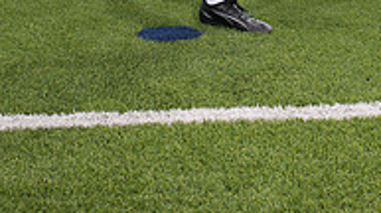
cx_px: 207
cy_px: -229
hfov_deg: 24.2
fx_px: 888
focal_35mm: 88
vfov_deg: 12.0
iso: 125
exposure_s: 1/400
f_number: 7.1
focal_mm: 36
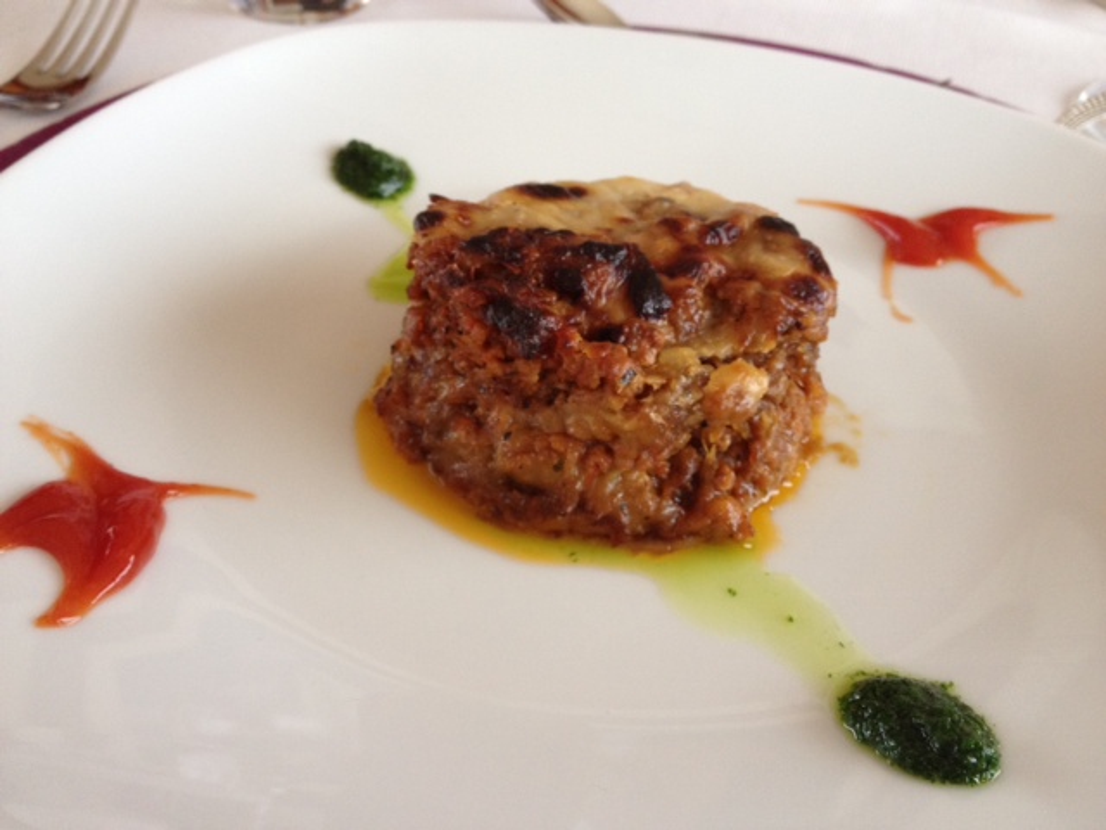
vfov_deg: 40.7
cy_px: 415
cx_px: 553
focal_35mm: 35
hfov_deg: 52.6
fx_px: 1118
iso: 160
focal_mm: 4.28
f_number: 2.4
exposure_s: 1/20
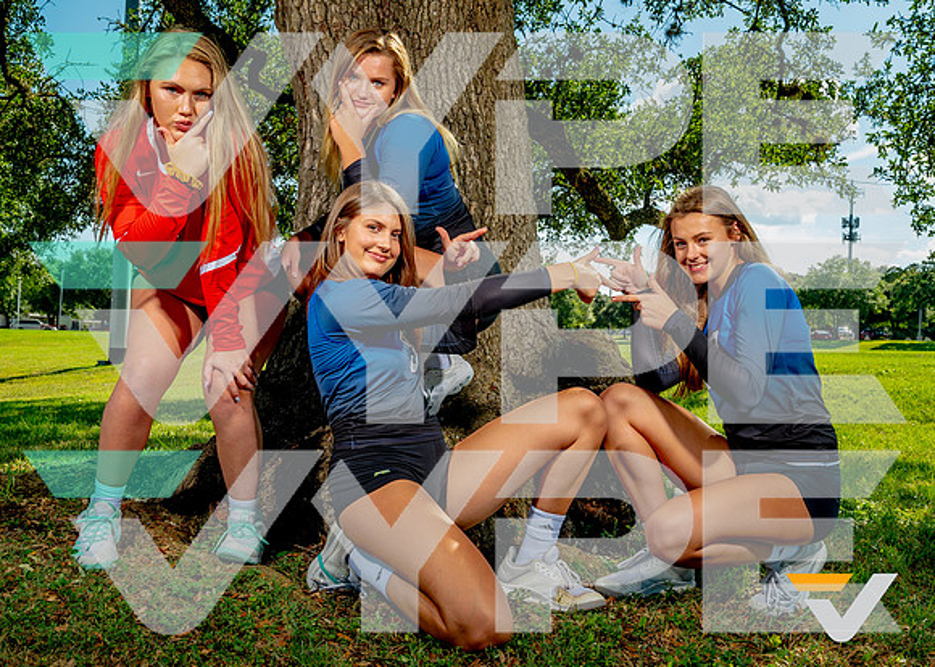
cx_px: 468
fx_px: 1031
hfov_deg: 48.8
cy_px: 349
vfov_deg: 35.9
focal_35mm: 39
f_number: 8
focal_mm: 34
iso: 100
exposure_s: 1/125
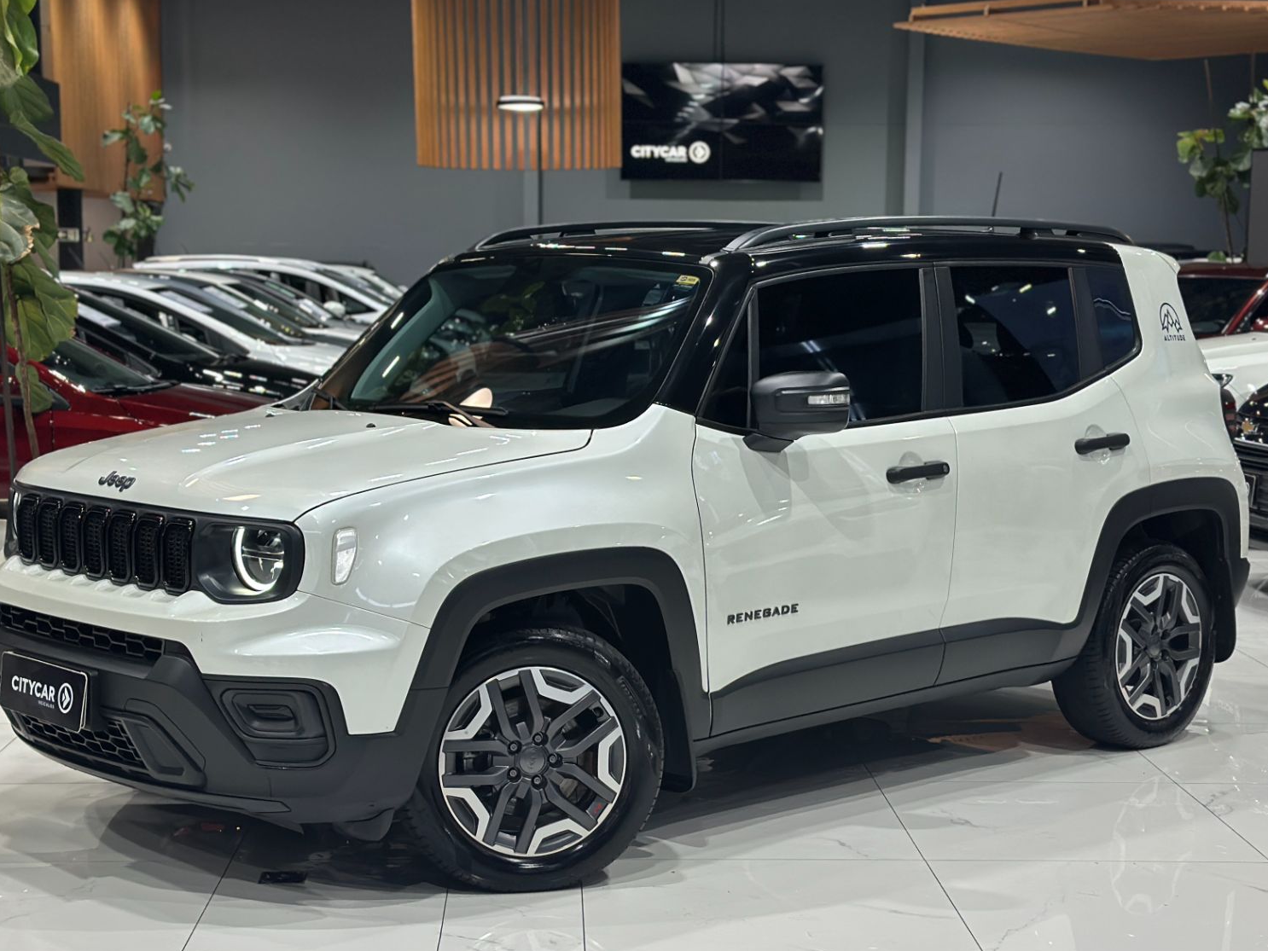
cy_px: 525
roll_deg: -0.7
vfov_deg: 23.6
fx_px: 2271
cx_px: 612
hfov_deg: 31.2
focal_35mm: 62
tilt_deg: -6.6
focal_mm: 6.86
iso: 160
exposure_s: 1/120
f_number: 1.78
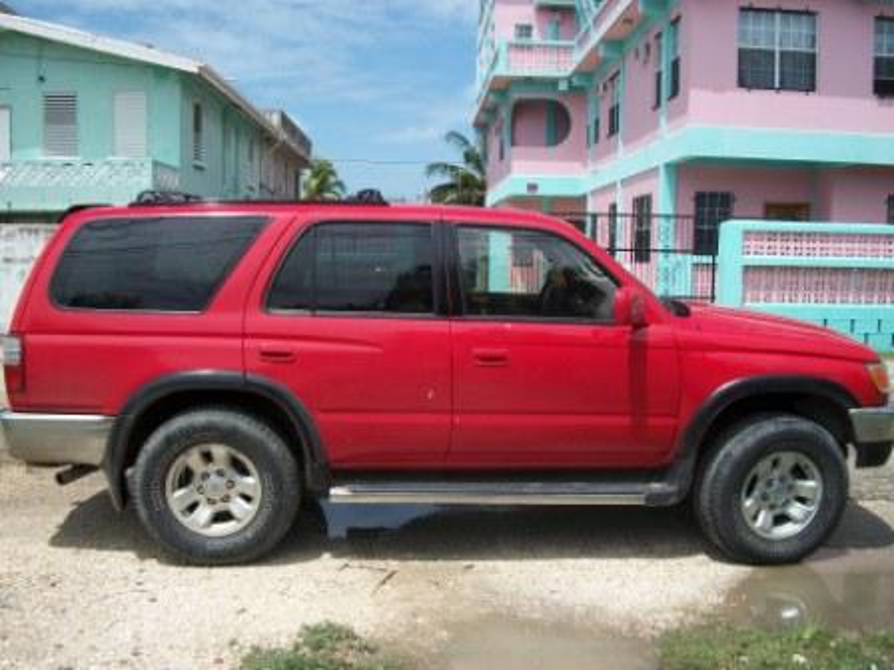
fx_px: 826
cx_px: 447
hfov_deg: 56.8
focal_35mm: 32
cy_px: 335
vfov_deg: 44.2
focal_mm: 5.7
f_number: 5.5
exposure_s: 1/500
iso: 80
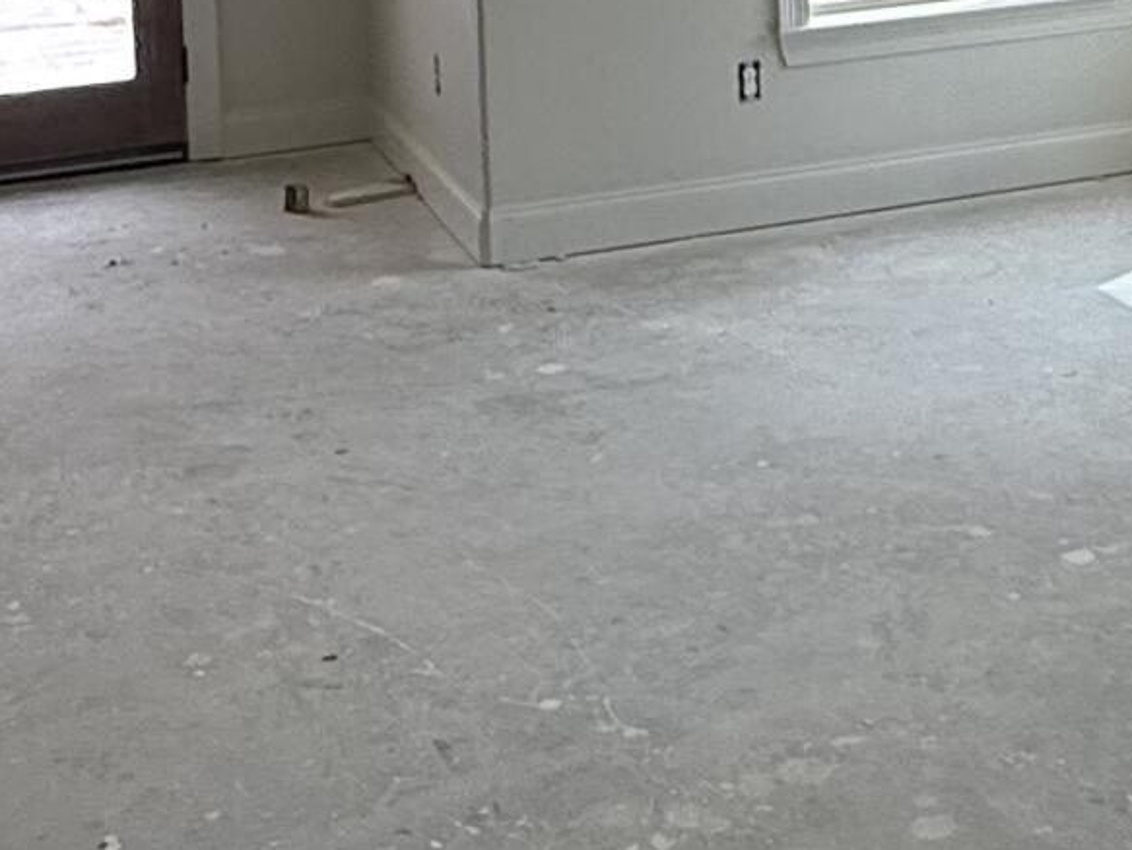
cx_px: 1076
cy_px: -281
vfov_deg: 18.8
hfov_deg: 25.9
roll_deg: +1.7
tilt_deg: -1.7
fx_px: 2356
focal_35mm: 72
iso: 64
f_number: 2.2
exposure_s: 1/554
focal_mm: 2.22
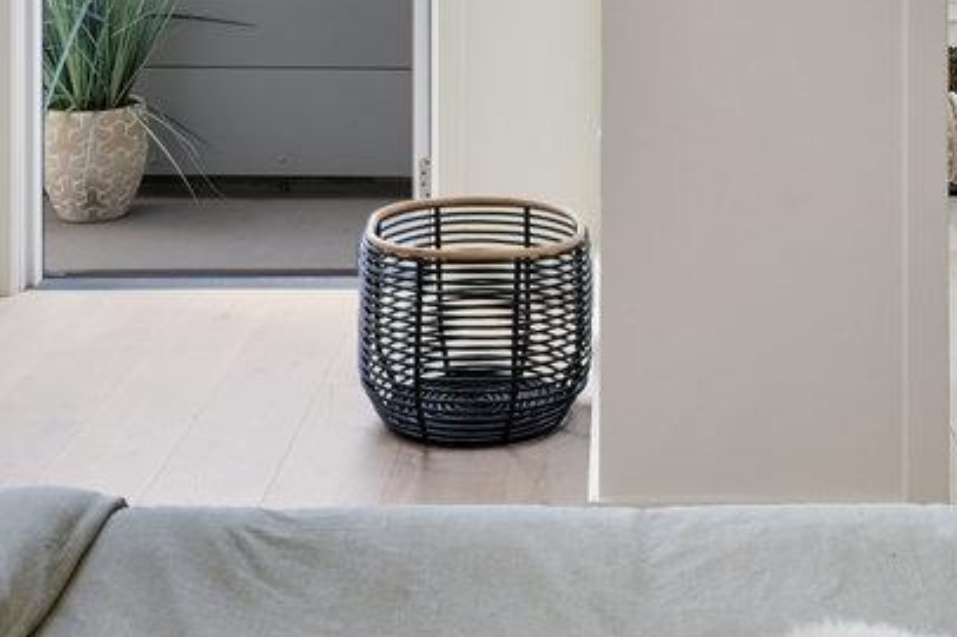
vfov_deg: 17.9
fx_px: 1886
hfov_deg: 28.4
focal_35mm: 71
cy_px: -189
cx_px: 547
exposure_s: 1/40
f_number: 11
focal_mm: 24
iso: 400
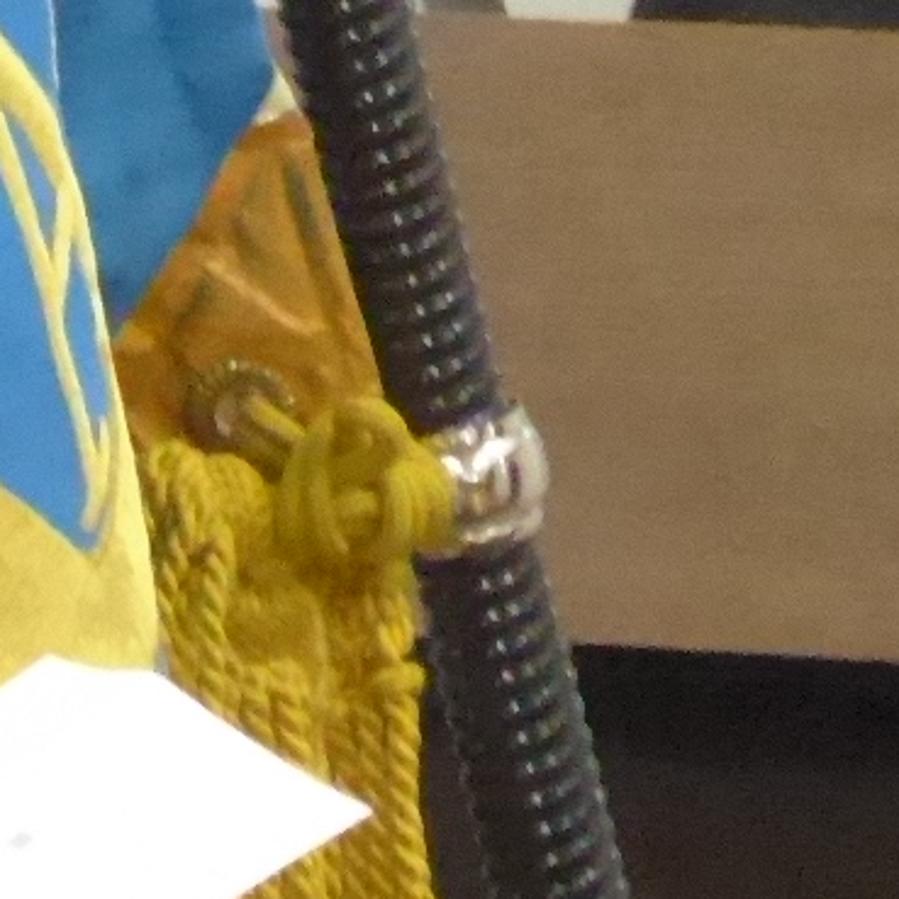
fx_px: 31851
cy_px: -214
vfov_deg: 1.6
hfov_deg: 1.6
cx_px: -1364
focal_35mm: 1084
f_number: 5.5
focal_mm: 28.7
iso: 1600
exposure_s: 1/80
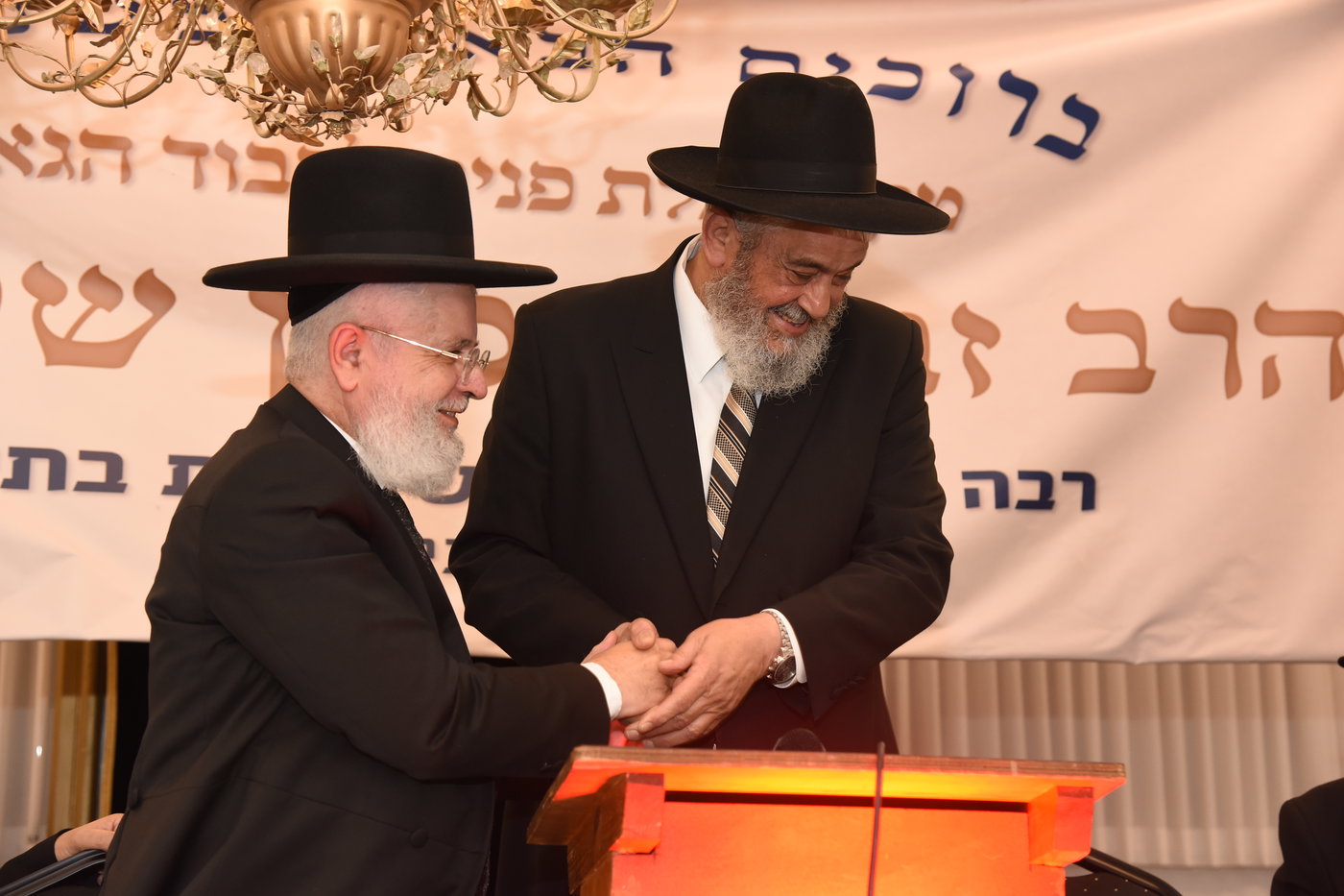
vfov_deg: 21.9
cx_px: 672
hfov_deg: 32.4
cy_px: 448
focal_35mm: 62
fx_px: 2314
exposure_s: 1/125
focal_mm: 62
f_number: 5
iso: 1250
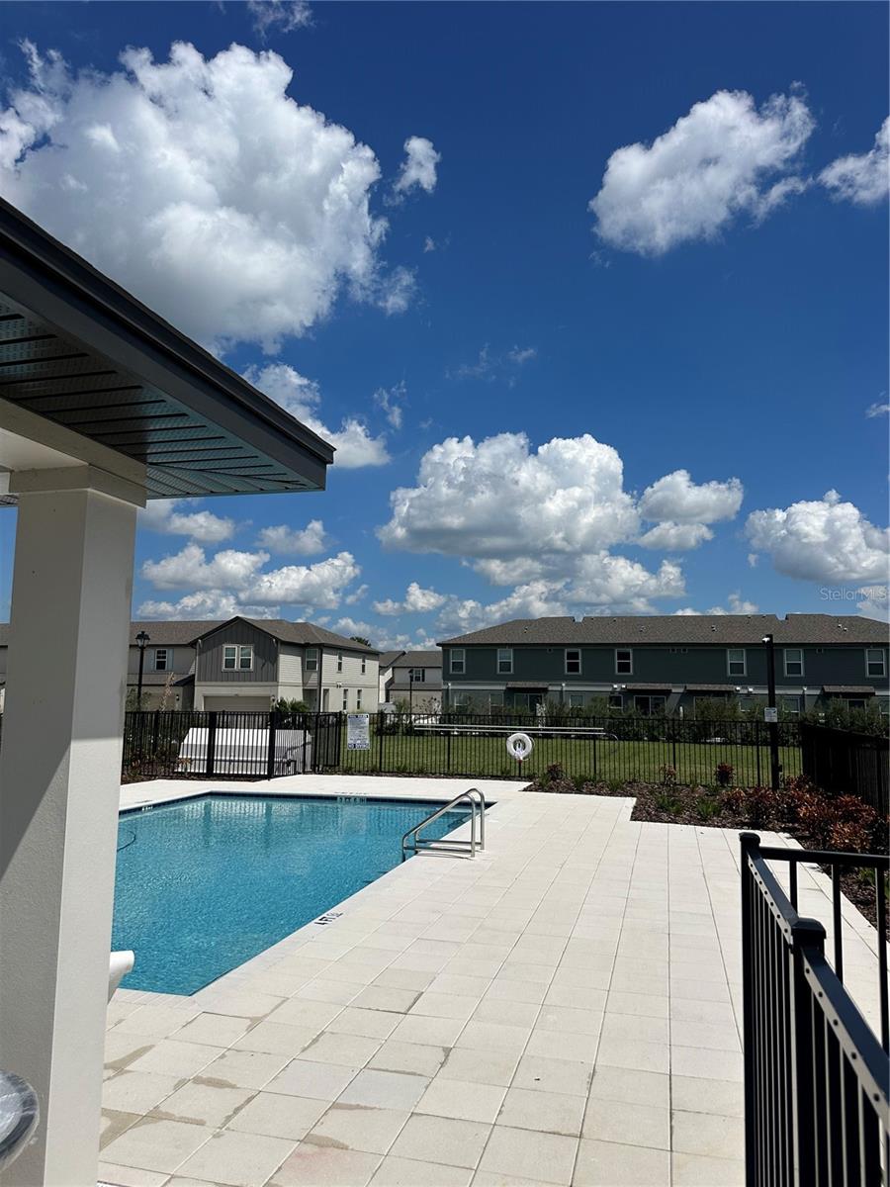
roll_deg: -2.6
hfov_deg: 56.8
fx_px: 823
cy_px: 594
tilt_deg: +6.7
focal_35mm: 24
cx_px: 445
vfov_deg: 71.6
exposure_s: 1/13699
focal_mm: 6.86
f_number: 1.78
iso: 80
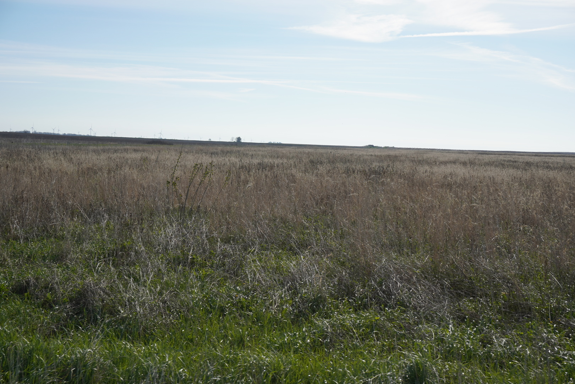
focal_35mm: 54
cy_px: 192
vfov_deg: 25.1
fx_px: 862
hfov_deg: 36.9
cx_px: 288
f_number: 9
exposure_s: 1/250
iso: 100
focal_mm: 36
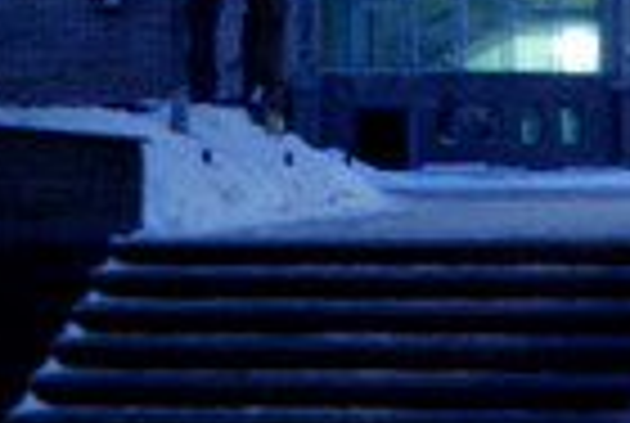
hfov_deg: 17.2
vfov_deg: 11.7
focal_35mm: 118
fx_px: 2069
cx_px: 513
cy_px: 182
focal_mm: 22
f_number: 4
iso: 800
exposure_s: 1/6
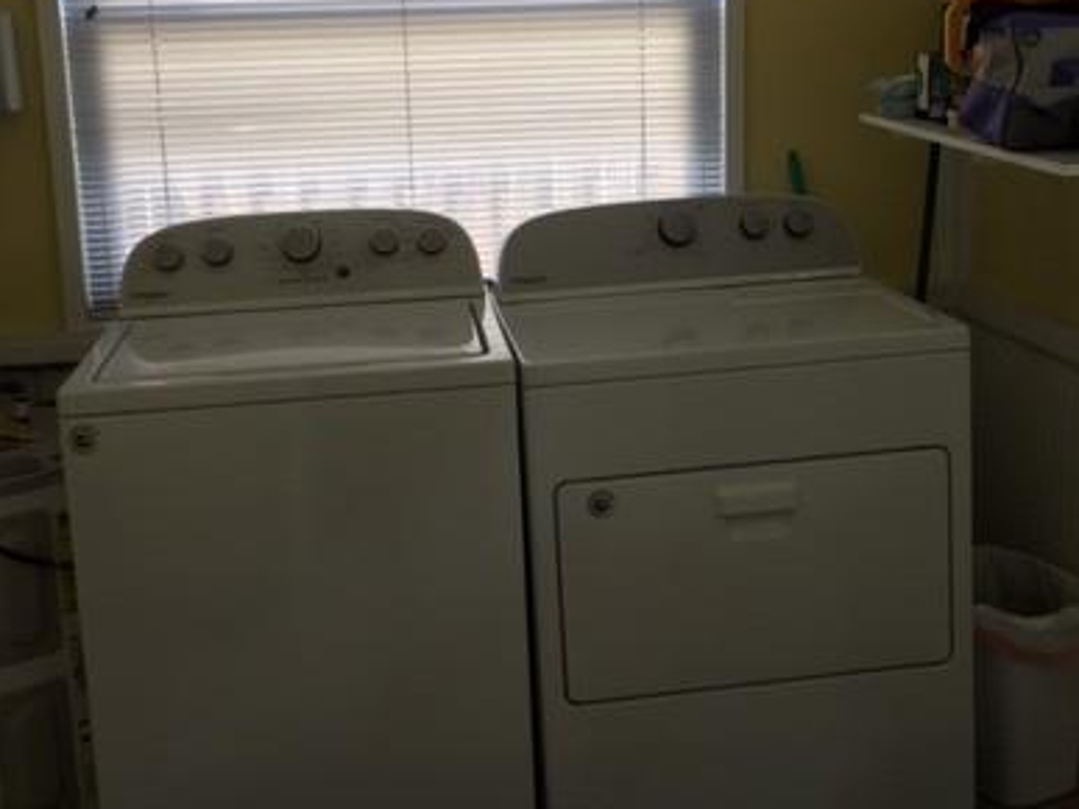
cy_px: 318
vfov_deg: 30.2
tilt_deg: -9.6
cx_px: 613
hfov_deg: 39.6
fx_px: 1496
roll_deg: +1.3
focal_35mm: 48
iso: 40
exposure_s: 1/120
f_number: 2.2
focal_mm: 4.15
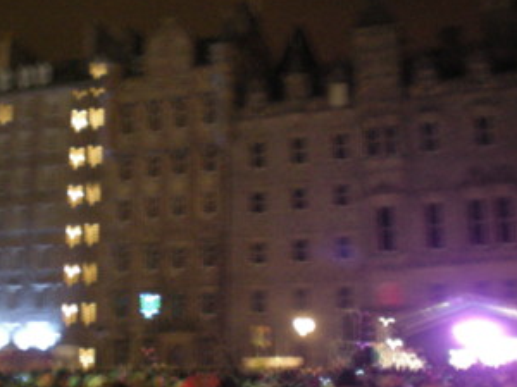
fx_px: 851
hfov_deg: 33.7
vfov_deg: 25.7
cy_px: 200
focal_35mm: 57
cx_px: 205
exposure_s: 1/2.1
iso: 400
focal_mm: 6.3
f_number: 3.1
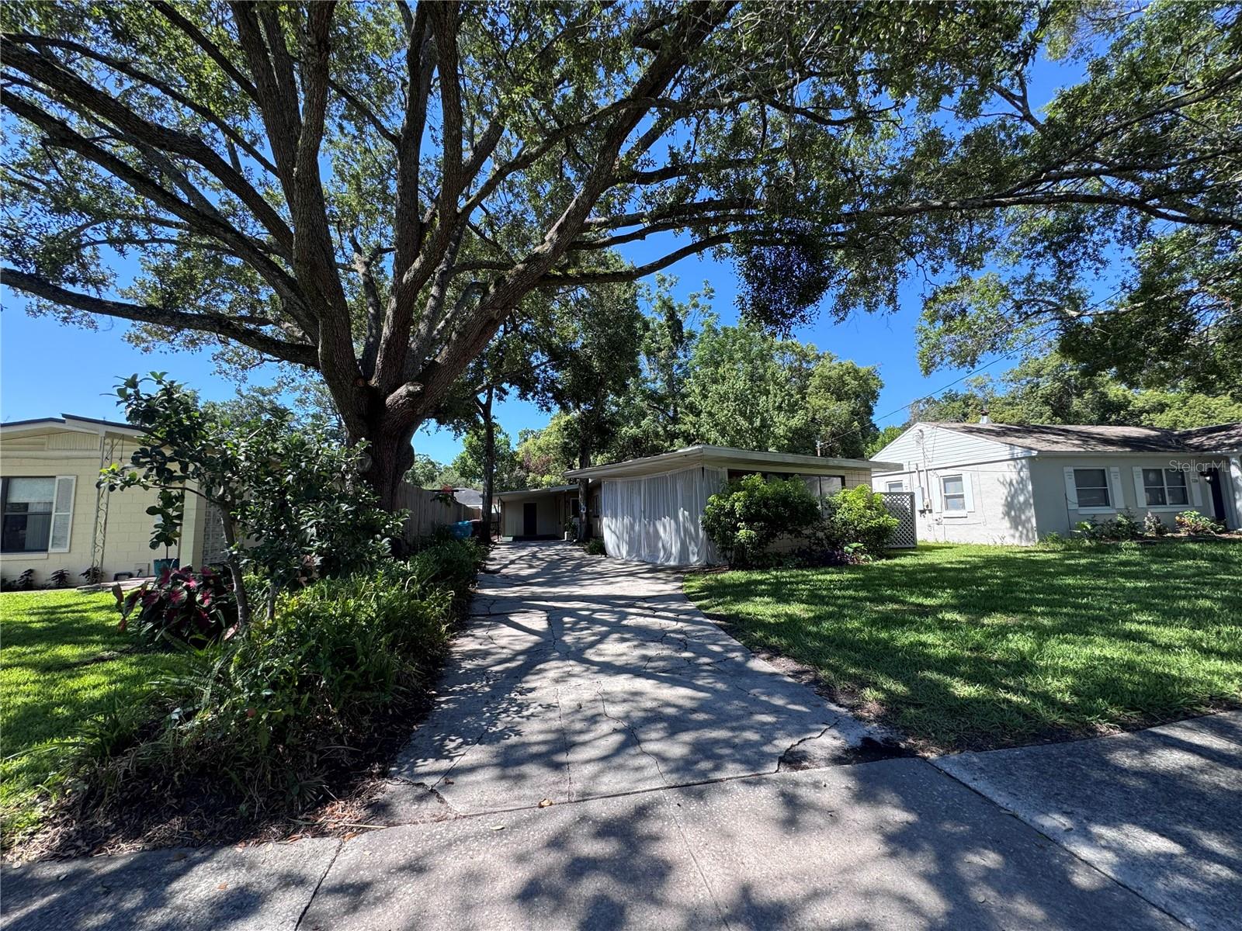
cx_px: 621
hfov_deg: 102.1
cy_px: 466
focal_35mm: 14
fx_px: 502
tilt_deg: +5.0
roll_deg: +1.8
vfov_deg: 85.7
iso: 40
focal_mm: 2.22
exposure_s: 1/467
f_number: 2.2
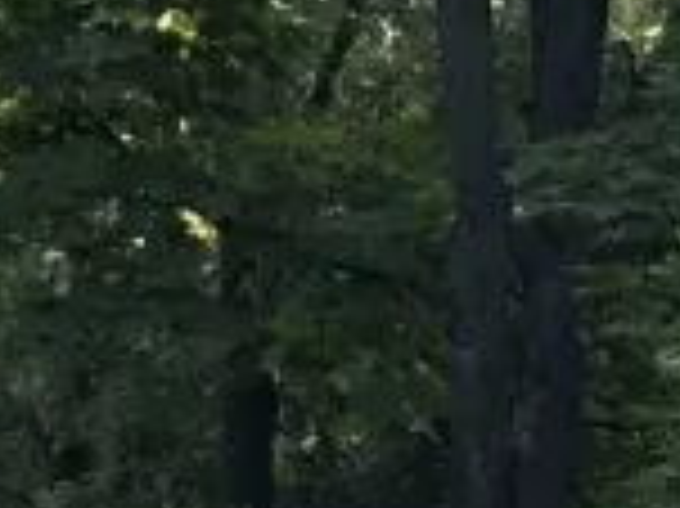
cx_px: -811
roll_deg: +0.7
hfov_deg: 7.7
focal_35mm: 244
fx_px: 4789
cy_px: 1223
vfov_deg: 5.8
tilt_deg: -2.1
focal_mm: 6.86
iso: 50
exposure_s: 1/121
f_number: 1.78
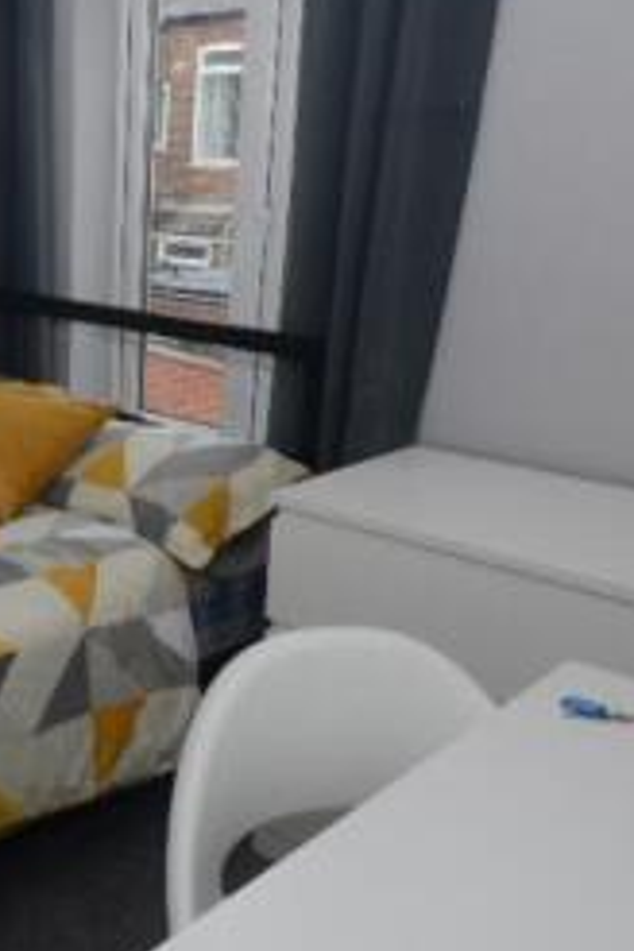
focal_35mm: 40
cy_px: 543
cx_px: 52
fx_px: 1057
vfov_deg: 48.3
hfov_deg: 31.7
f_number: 7.1
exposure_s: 1/100
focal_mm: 10
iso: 400
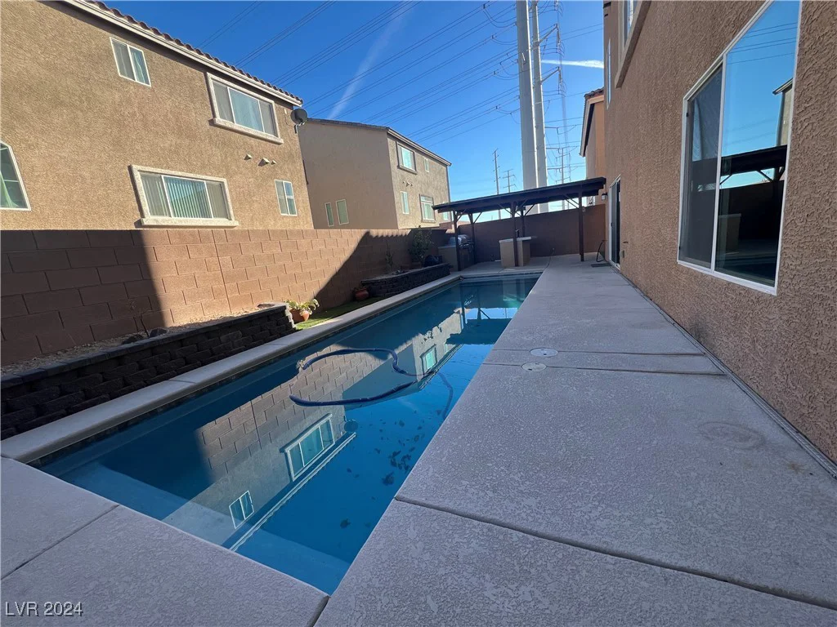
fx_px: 314
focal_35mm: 13
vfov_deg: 89.9
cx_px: 418
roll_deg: +7.3
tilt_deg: -11.4
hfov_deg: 106.2
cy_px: 314
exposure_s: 1/447
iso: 32
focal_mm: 1.57
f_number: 1.8
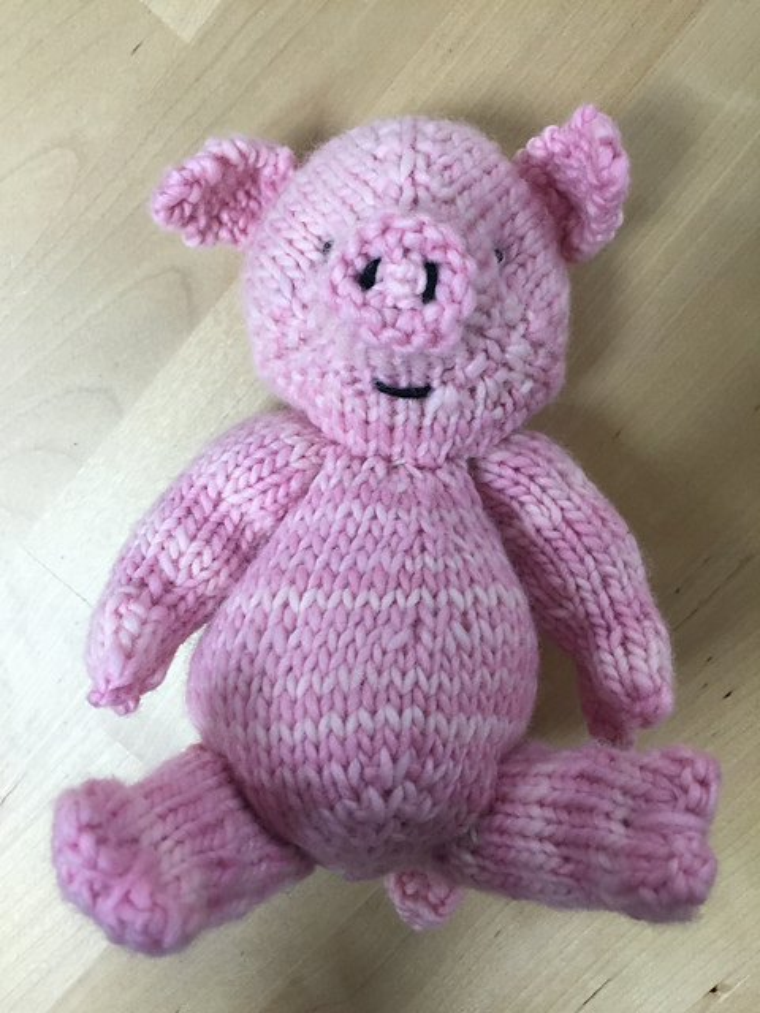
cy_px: 506
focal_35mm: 29
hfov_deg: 48.2
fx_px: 849
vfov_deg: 61.7
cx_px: 380
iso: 50
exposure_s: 1/30
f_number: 2.2
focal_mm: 4.15
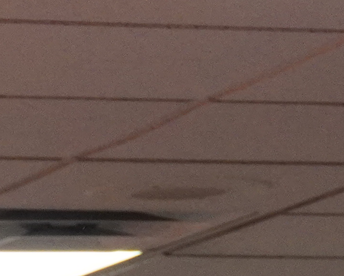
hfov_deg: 4.4
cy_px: 815
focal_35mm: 436
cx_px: -211
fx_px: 4439
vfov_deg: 3.5
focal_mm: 37
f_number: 5.6
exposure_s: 1/60
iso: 1250
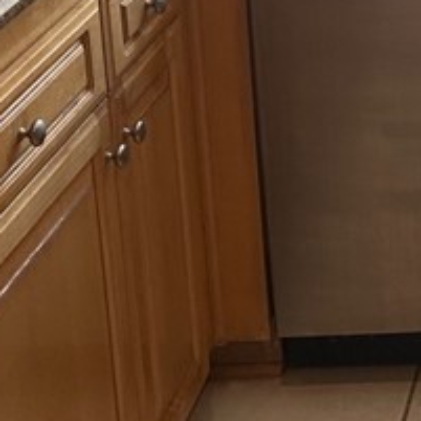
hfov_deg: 14.5
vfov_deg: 14.5
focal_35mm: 108
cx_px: 708
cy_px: -293
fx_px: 1486
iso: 80
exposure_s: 1/458
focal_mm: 6.86
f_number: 1.78
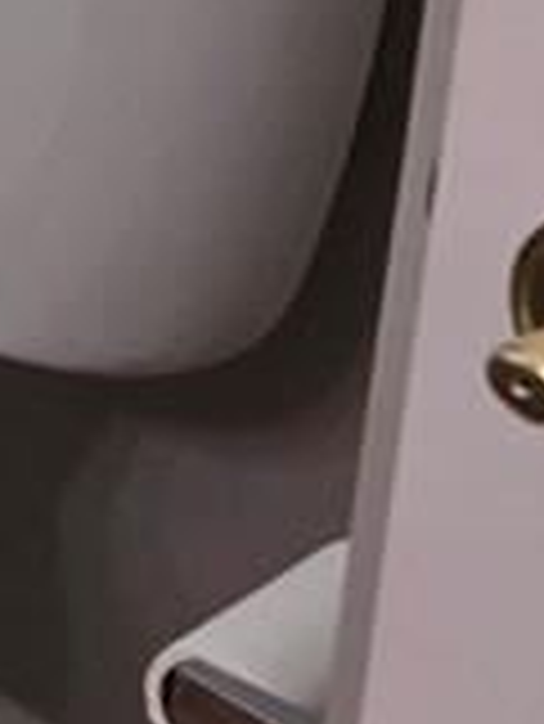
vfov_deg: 10.4
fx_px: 3578
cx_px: -1434
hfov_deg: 7.1
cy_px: -850
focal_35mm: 171
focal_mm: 6.3
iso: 160
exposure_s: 1/120
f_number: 1.7
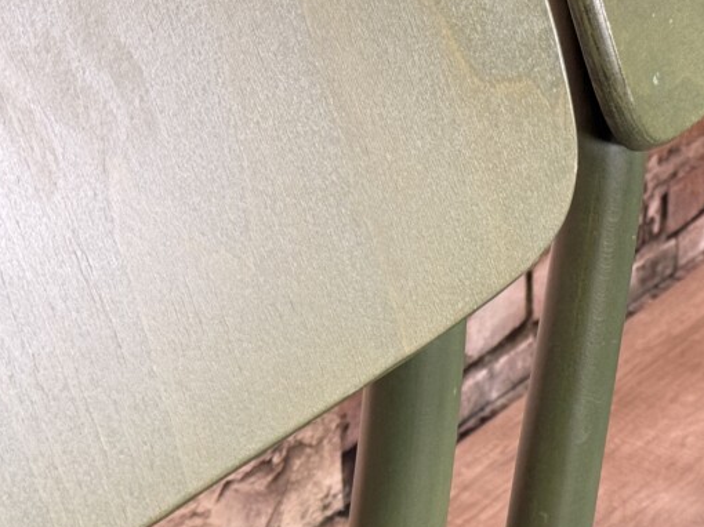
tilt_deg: -29.5
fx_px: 2297
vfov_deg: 13.0
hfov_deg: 17.0
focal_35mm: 113
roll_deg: -3.7
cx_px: 704
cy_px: 437
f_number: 1.78
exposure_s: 1/56
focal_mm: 6.76
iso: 160
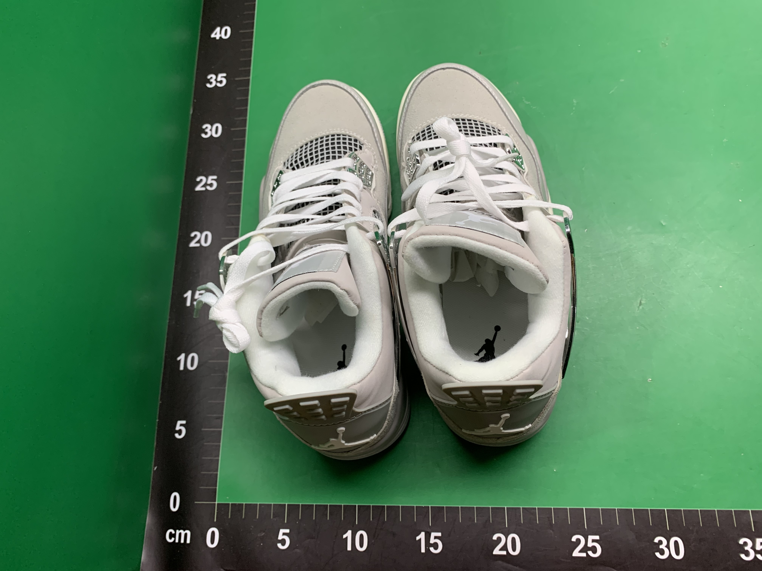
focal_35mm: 26
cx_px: 381
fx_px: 572
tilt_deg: -72.4
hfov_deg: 67.3
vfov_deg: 53.1
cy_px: 286
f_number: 1.8
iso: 80
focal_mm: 4.25
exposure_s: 1/121
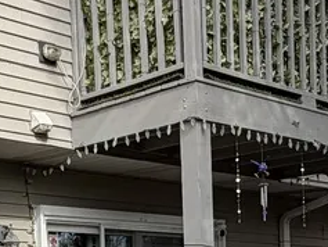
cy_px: 286
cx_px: 24
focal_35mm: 85
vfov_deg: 16.7
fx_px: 806
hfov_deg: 22.4
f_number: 2.2
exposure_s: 1/770
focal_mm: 2.22
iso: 32
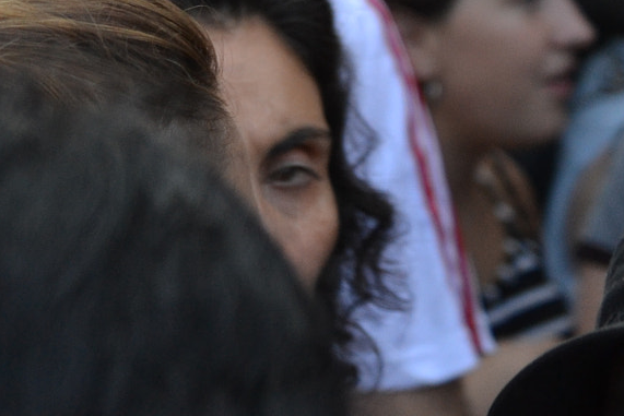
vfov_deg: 4.6
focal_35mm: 296
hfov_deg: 6.8
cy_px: -105
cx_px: -467
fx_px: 5128
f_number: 4.5
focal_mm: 55
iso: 400
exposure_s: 1/500
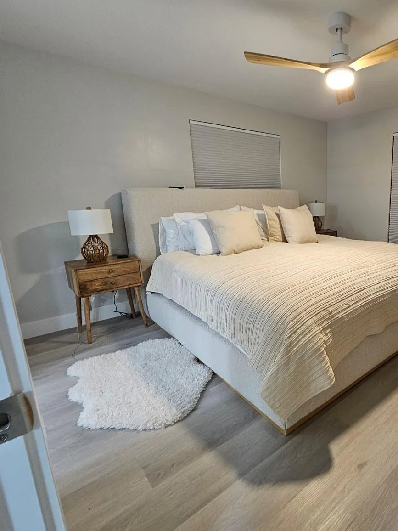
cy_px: 265
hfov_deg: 65.7
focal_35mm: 18
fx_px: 276
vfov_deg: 87.8
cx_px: 313
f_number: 2.2
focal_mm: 2.2
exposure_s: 1/30
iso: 320
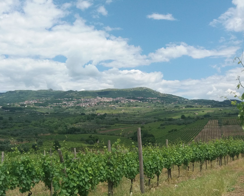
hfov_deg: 46.8
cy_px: 130
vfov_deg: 37.8
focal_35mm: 39
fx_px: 282
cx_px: 108
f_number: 1.9
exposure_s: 1/1873
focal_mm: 3.7
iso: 64
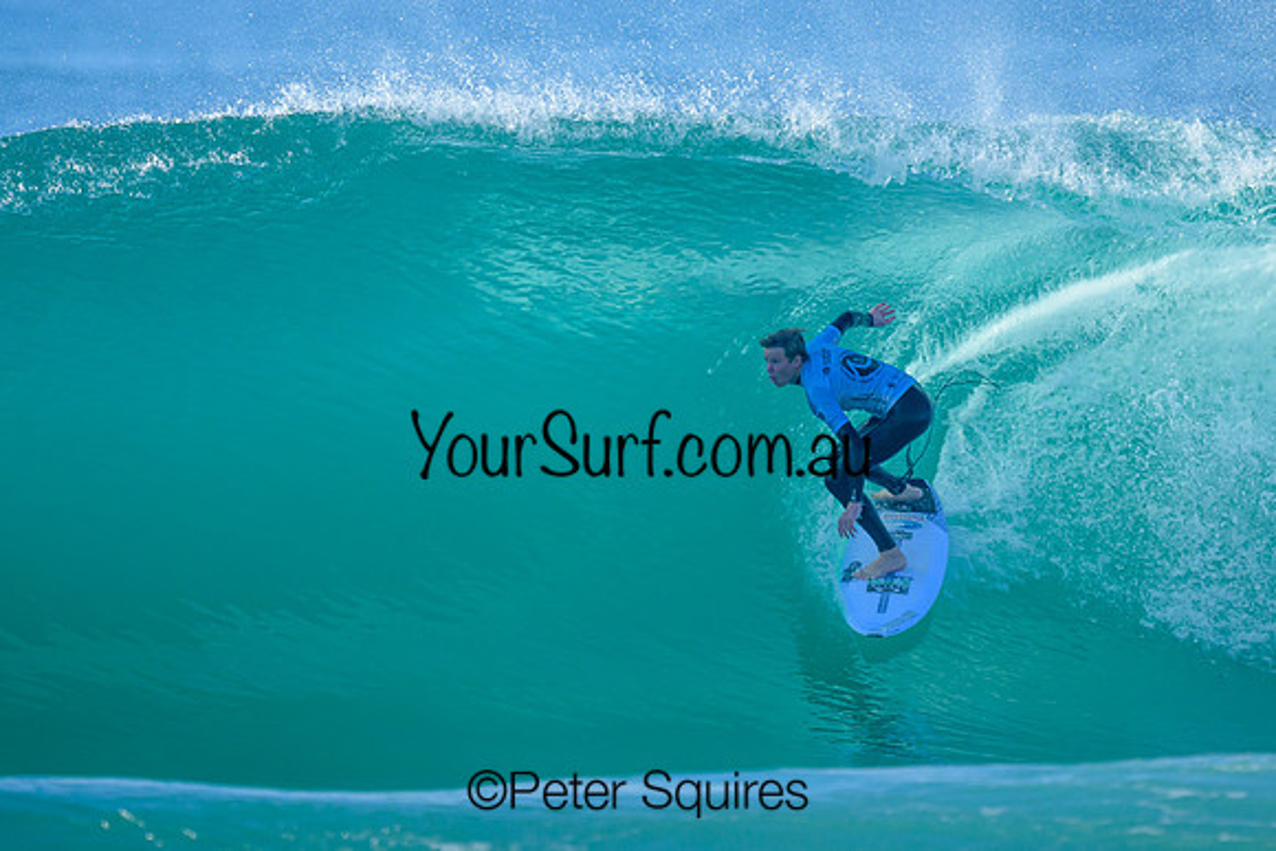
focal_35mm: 1098
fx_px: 38930
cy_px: 331
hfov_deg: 1.9
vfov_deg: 1.3
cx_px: 650
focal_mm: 800
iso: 450
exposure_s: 1/2000
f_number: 6.3
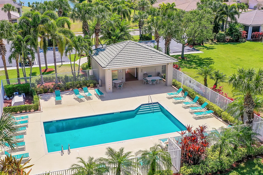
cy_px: 114
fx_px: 314
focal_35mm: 43
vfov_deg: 31.0
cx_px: 129
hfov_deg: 45.4
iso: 100
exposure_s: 1/400
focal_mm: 10.26
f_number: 5.6
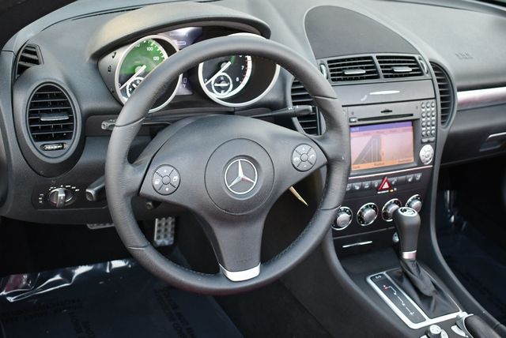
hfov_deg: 39.6
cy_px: 169
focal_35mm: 50
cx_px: 253
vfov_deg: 27.0
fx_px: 703
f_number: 4
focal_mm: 25
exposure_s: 1/200
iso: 800
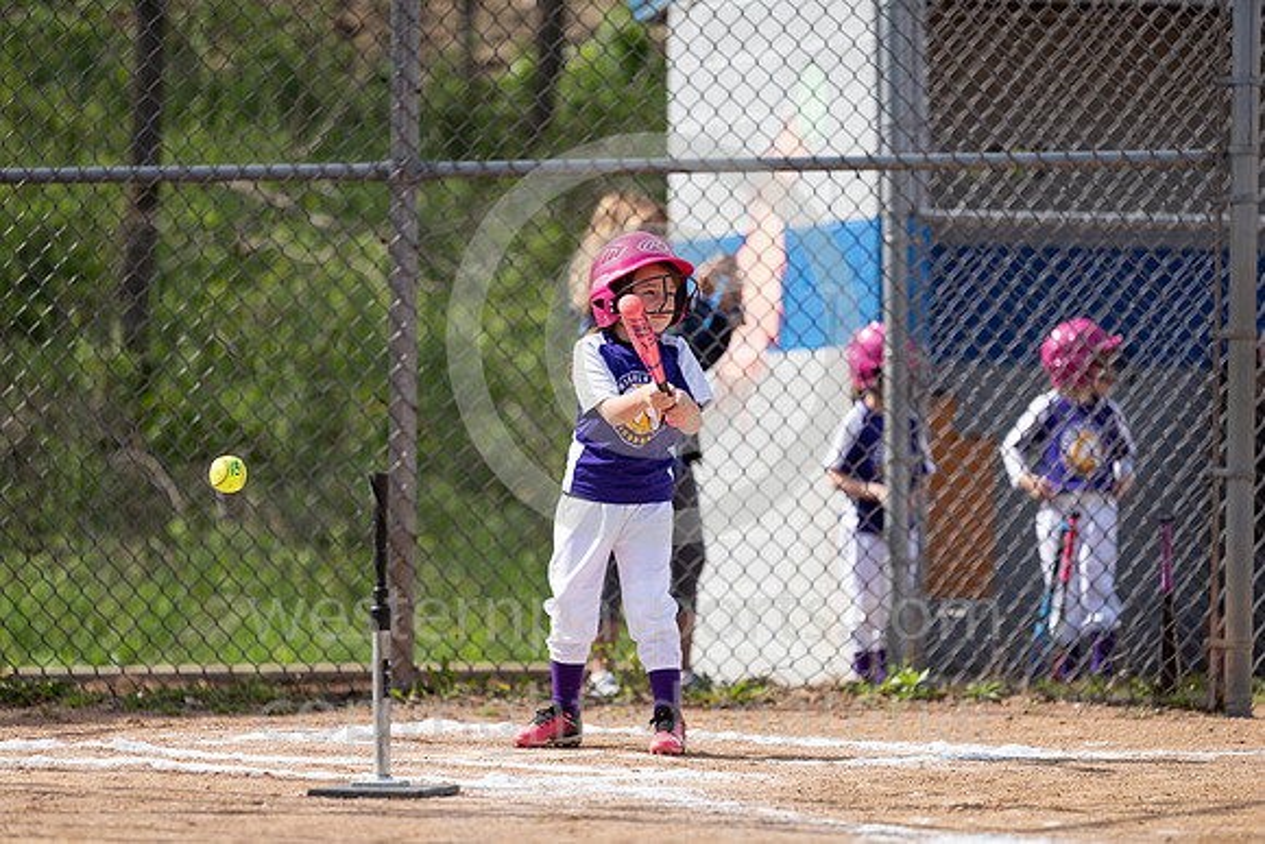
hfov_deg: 10.3
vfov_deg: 6.9
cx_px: 632
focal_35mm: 200
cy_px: 422
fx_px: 7029
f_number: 3.2
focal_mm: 200
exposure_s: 1/2000
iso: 200
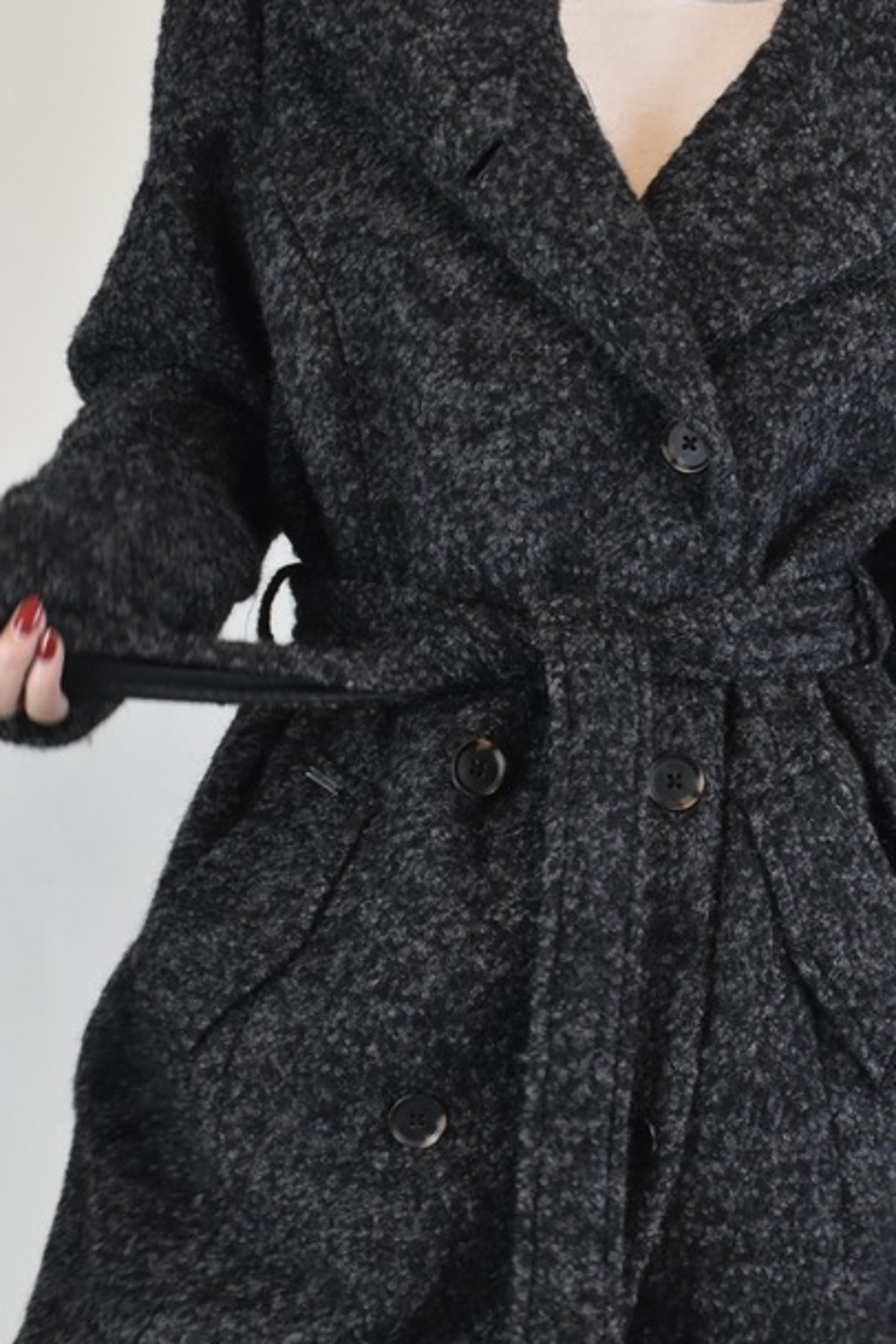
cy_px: 825
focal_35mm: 67
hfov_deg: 20.3
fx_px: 2497
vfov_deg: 30.0
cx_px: 463
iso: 1600
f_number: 13
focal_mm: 25
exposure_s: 1/40
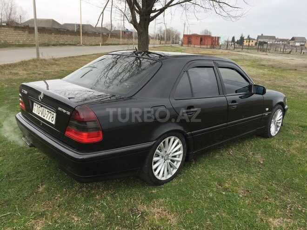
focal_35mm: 29
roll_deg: -2.3
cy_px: 115
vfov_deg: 48.2
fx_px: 257
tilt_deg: -15.8
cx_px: 154
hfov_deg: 61.7
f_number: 2.2
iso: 32
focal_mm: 4.15
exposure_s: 1/791
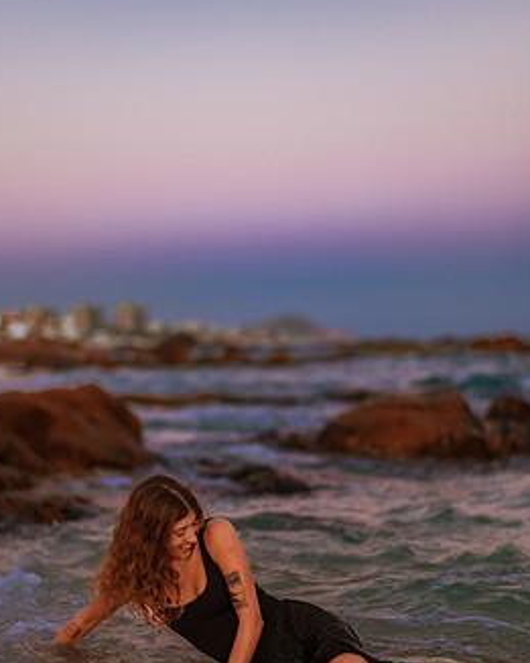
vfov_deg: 25.3
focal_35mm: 75
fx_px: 1473
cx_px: 242
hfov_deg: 20.4
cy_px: 428
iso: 200
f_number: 1.4
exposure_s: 1/320
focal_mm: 58
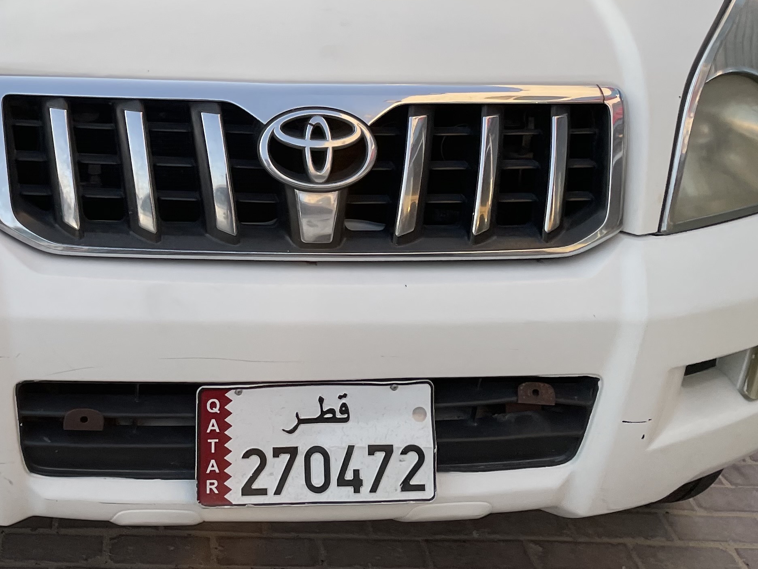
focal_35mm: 56
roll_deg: -4.8
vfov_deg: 25.5
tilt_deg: -15.0
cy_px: 82
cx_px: 181
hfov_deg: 33.6
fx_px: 1226
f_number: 1.6
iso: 32
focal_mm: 4.2
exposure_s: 1/427
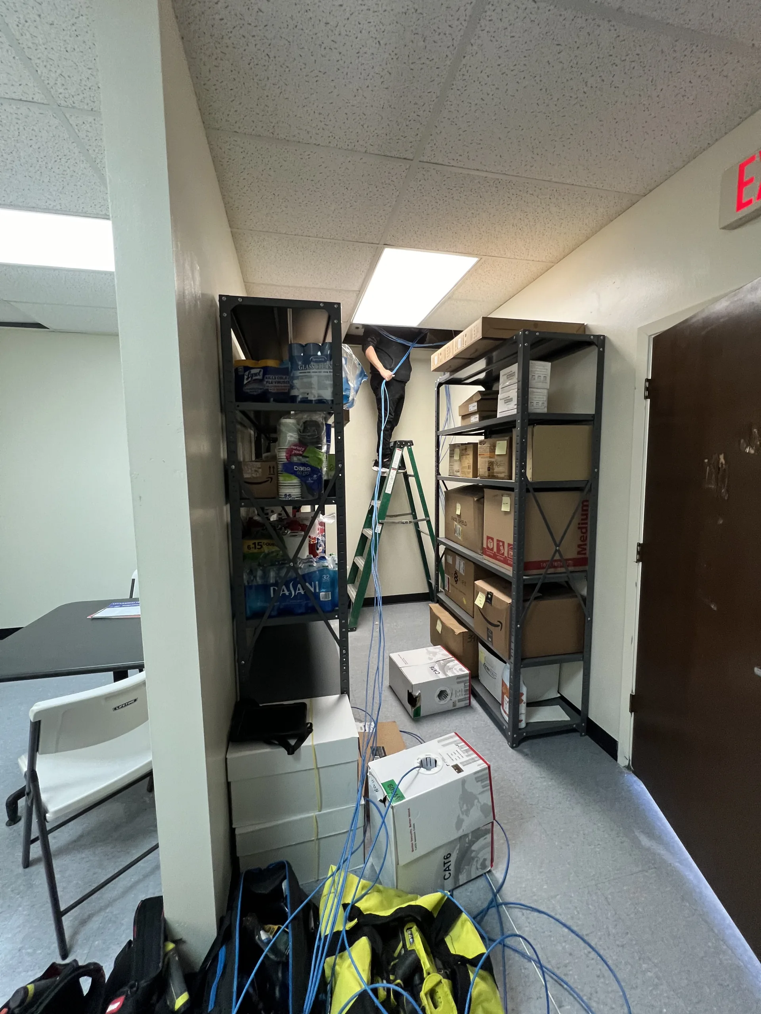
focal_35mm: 13
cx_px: 380
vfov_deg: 106.2
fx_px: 381
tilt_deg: -5.5
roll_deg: +0.3
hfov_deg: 89.9
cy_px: 507
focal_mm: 1.57
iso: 250
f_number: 1.8
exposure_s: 1/60
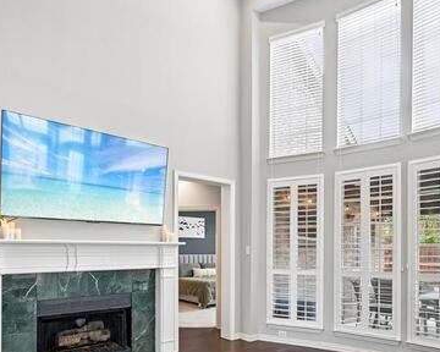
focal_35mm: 26
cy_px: 249
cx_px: 247
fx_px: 336
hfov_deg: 66.1
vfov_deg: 53.5
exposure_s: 1/25
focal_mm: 15.5
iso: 400
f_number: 8
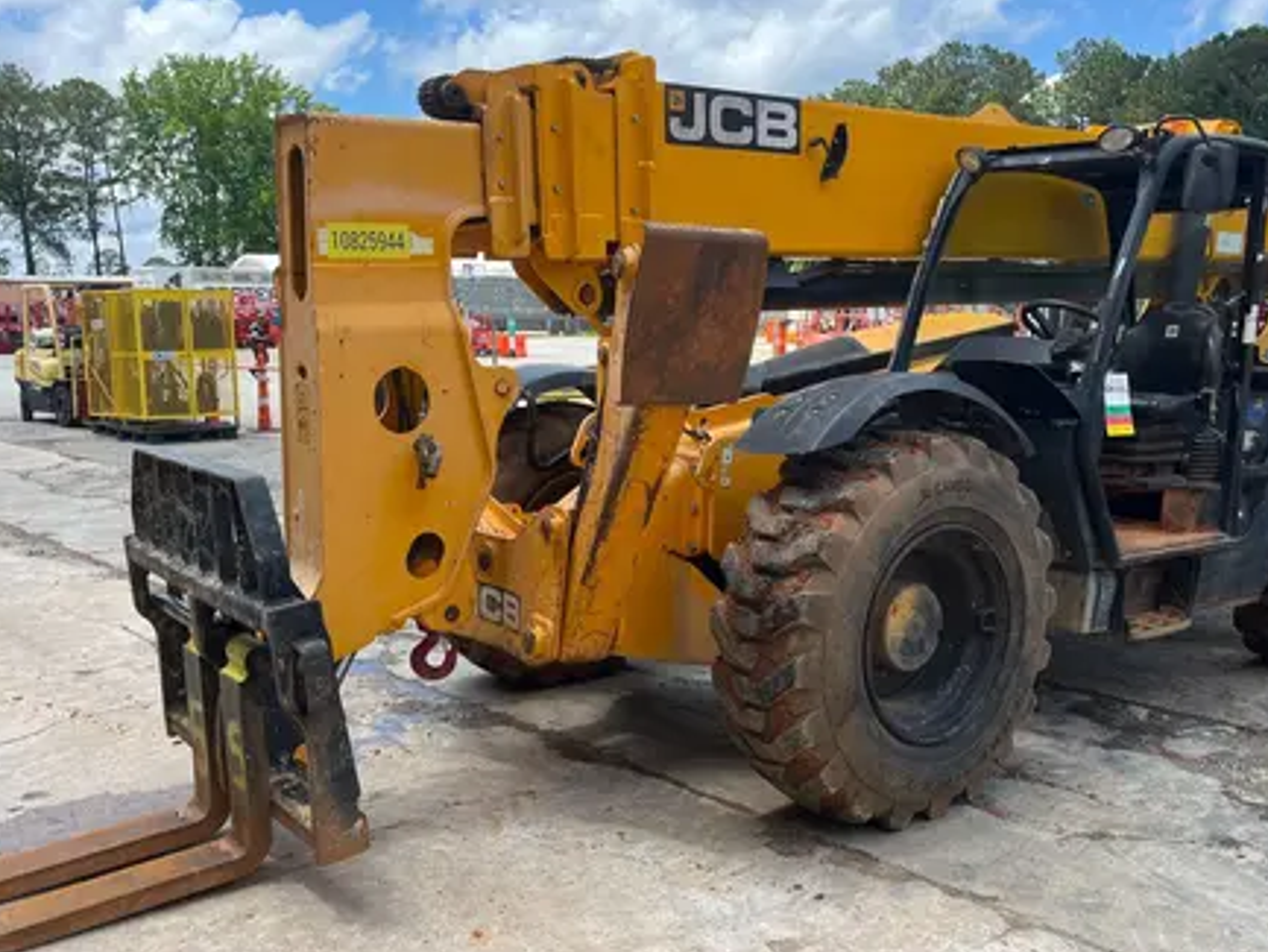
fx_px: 1209
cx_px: 688
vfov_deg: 42.9
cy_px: 508
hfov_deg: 55.3
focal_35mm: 33
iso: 50
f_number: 1.6
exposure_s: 1/1600
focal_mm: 5.1
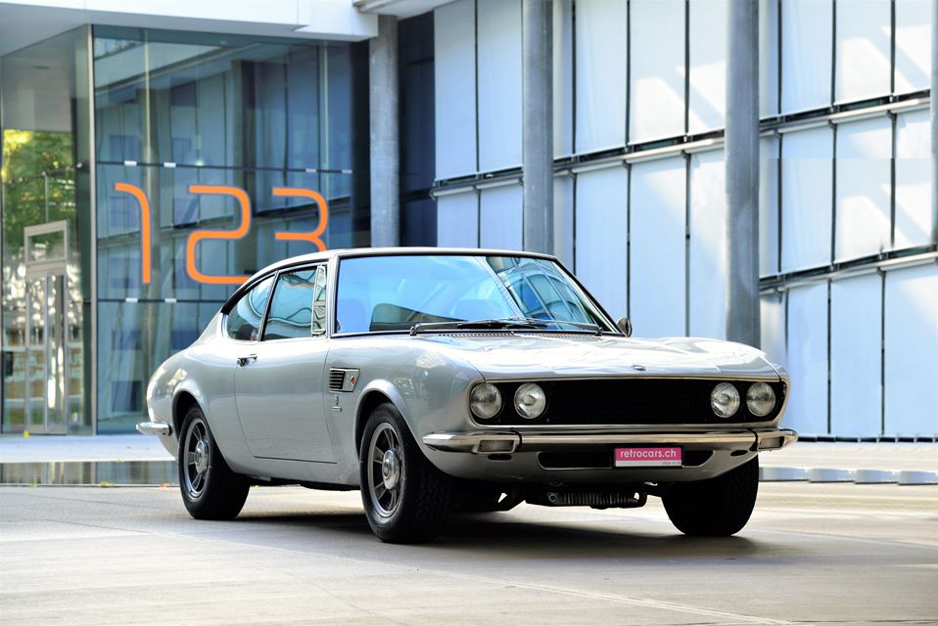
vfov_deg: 13.1
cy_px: 313
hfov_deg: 19.4
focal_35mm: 105
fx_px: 2737
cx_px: 469
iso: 400
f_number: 7.1
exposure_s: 1/80
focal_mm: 105
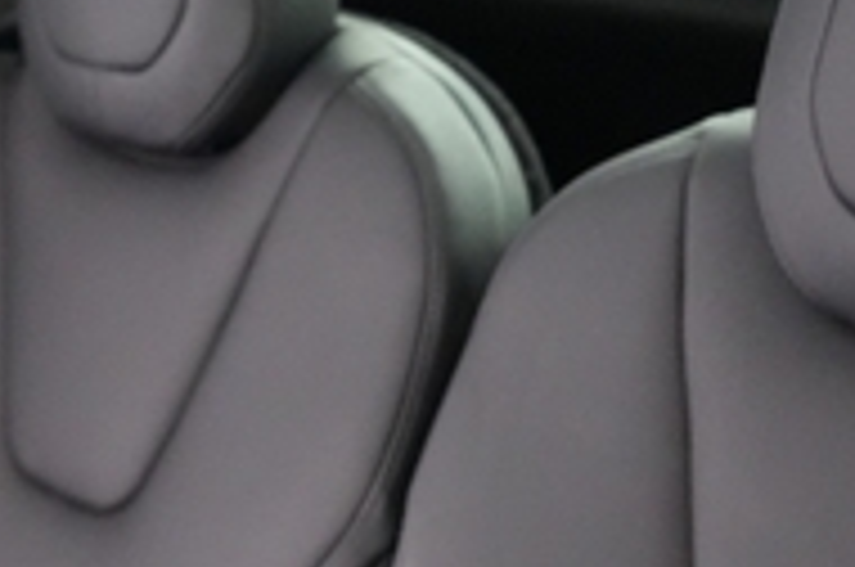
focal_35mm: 81
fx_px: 1920
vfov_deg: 16.4
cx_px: 243
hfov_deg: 24.9
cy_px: 580
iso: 12800
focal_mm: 24
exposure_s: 1/40
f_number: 2.8
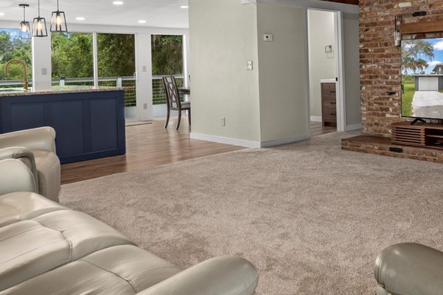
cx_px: 327
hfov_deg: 53.5
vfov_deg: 37.7
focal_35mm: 34
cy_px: 69
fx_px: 418
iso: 320
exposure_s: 1/5
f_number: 8
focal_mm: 12
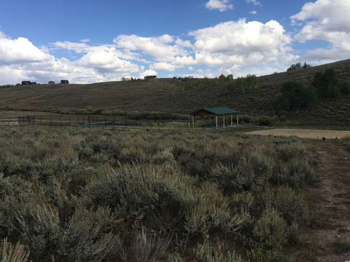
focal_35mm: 31
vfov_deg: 45.4
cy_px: 125
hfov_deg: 58.4
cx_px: 180
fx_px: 313
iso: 25
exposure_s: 1/1221
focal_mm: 4.15
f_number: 2.2
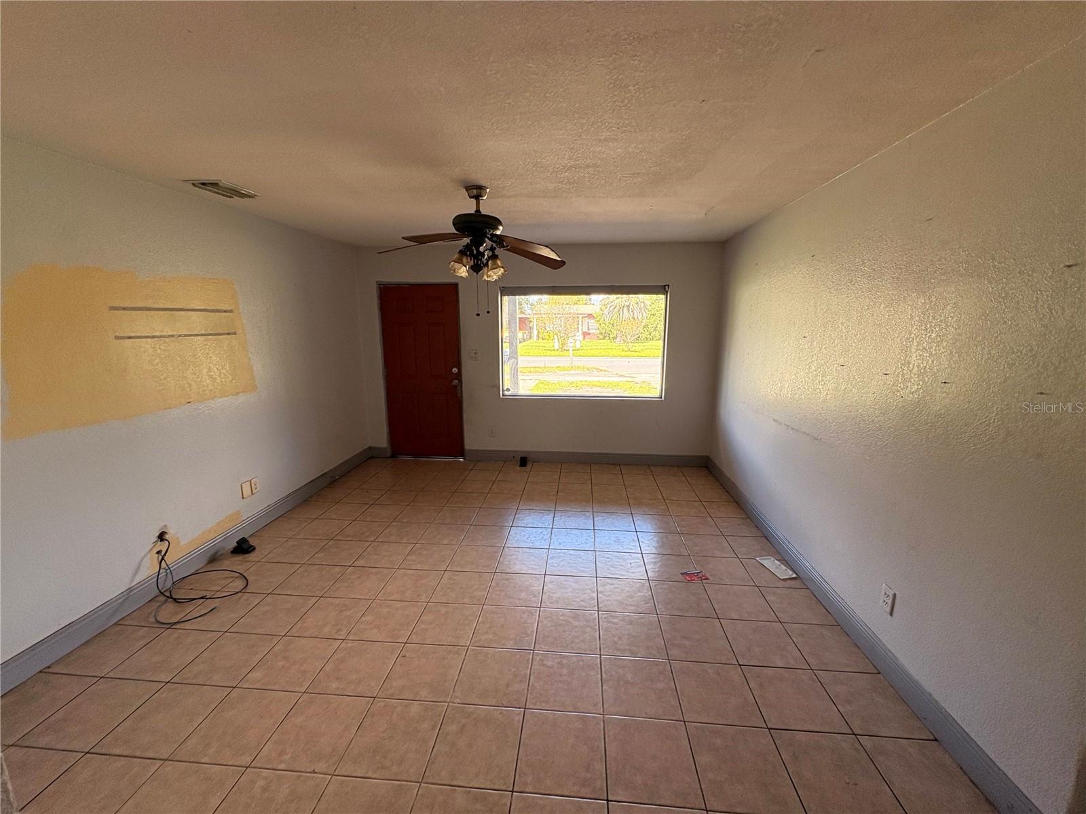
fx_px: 439
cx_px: 543
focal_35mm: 14
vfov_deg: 85.7
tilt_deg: -10.6
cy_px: 407
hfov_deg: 102.1
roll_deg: +0.0
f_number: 2.2
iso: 100
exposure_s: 1/123
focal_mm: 2.22
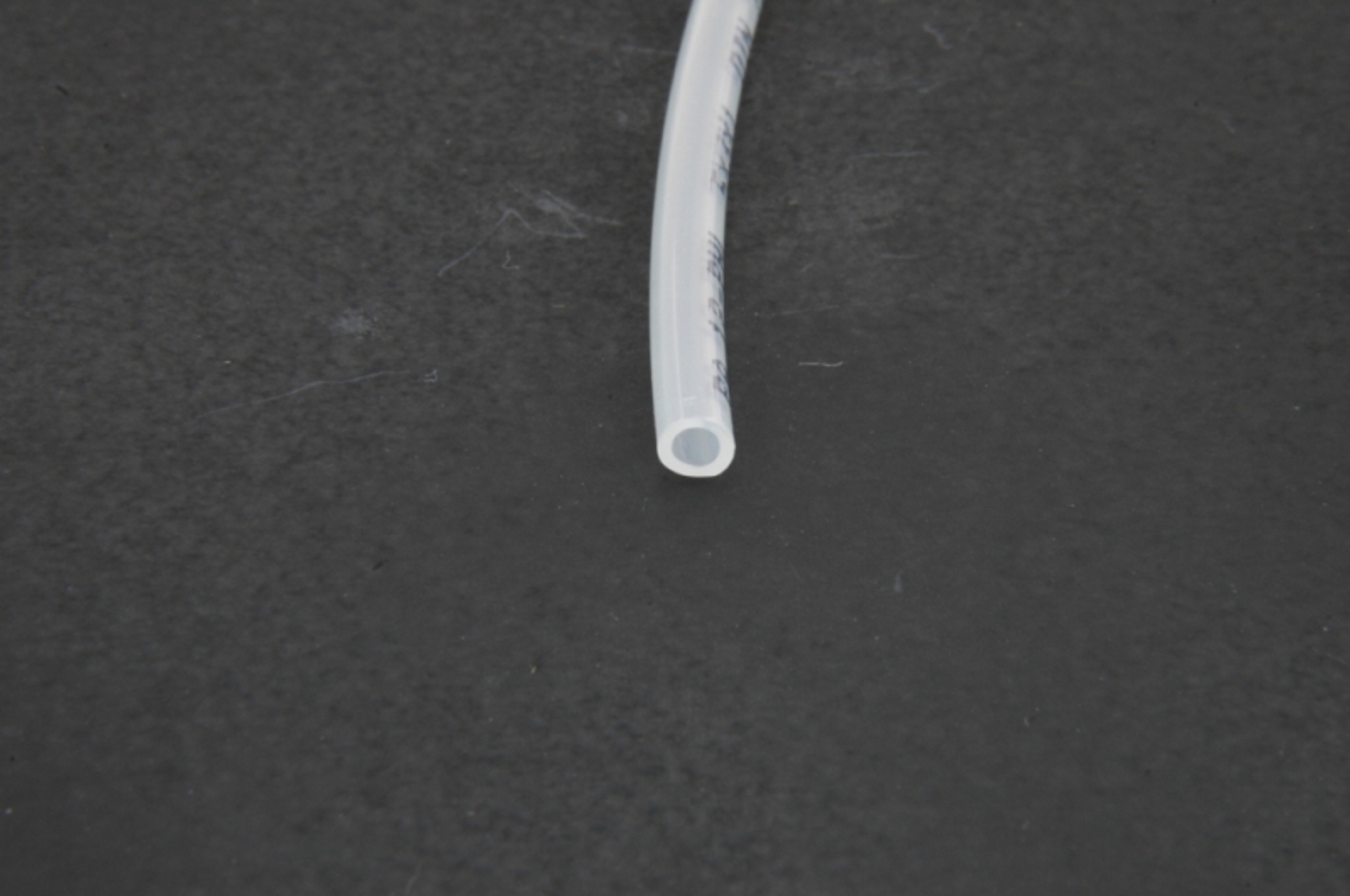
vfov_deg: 13.0
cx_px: 675
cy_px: 448
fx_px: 3932
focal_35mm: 105
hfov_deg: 19.5
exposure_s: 1/3
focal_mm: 70
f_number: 22
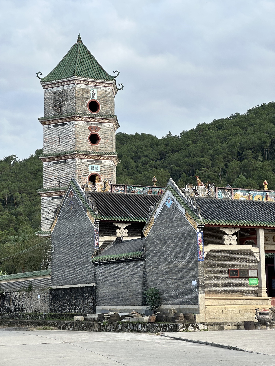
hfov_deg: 19.1
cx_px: 138
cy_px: 183
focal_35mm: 77
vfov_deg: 25.3
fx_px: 816
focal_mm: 9
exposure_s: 1/249
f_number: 2.8
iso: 32
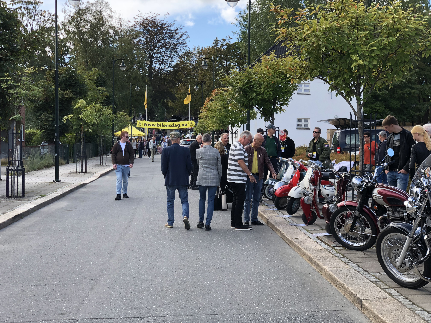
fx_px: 647
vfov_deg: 28.0
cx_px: 216
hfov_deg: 36.8
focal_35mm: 52
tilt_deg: -0.6
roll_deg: +0.1
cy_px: 162
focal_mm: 6
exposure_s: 1/250
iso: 16
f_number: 2.4
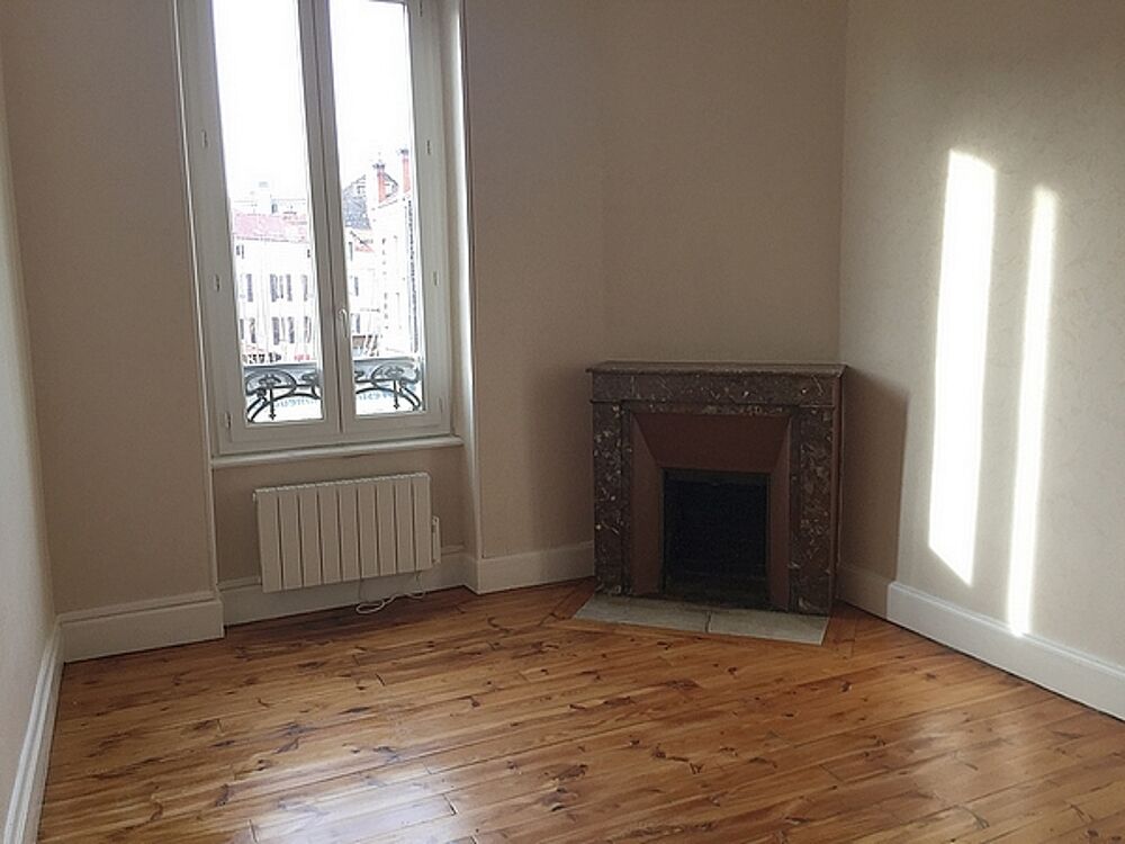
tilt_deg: -7.1
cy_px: 422
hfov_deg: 61.7
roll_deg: +1.2
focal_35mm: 29
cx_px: 562
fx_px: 942
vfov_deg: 48.2
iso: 32
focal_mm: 4.15
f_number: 2.2
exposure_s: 1/50
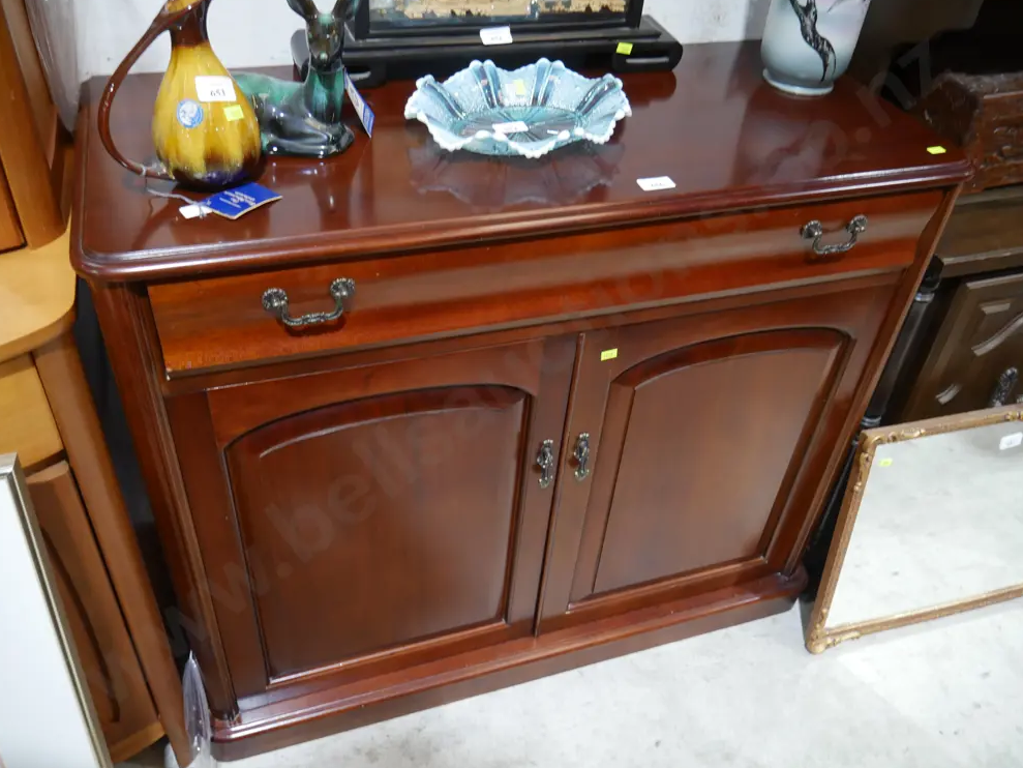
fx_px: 857
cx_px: 516
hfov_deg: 61.7
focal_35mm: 29
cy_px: 374
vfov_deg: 48.2
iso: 640
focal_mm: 14
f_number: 3.5
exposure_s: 1/60
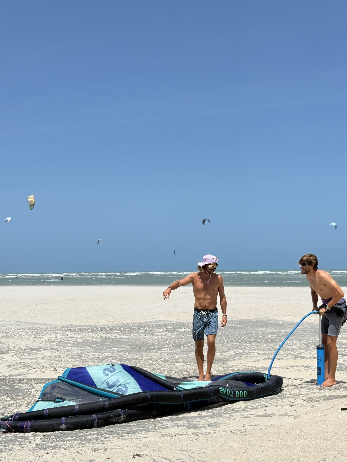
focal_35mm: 57
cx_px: 206
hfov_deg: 25.6
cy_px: 266
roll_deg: +0.2
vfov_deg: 33.7
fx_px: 762
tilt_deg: +0.1
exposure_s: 1/11364
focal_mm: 6.76
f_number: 1.78
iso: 80
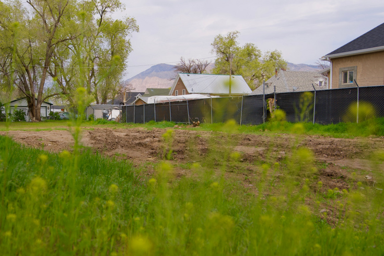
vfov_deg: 34.1
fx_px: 416
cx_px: 120
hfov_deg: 48.5
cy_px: 149
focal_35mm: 39
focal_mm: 28
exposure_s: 1/640
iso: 100
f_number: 4
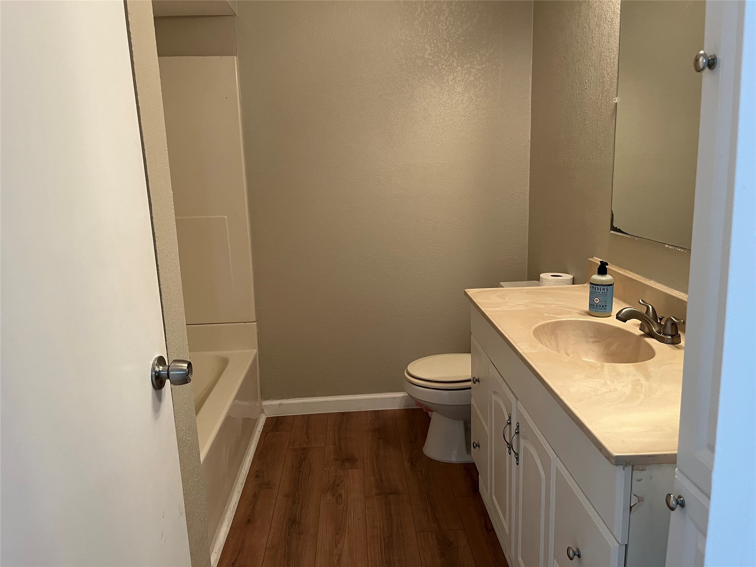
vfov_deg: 53.1
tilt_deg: -12.7
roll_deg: +3.0
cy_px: 284
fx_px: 568
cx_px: 378
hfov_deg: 67.3
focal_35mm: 26
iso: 250
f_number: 1.6
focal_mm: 5.1
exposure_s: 1/60
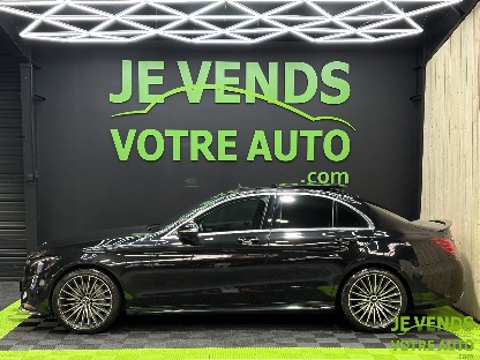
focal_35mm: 52
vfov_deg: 28.0
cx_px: 240
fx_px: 721
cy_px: 180
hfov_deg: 36.8
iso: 100
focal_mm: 5.96
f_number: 1.6
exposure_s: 1/100
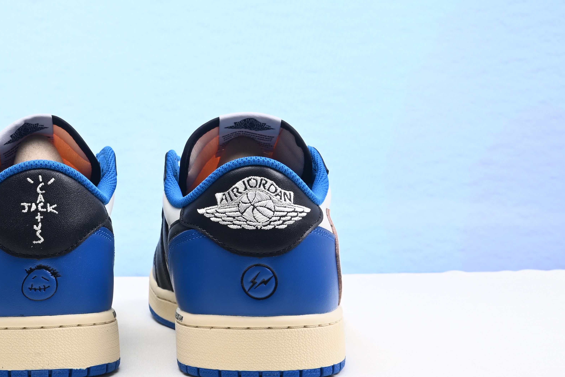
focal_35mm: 78
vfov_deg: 17.3
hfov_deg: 25.5
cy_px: 39
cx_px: 107
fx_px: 1225
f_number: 16
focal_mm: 41
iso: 100
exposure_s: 1/2
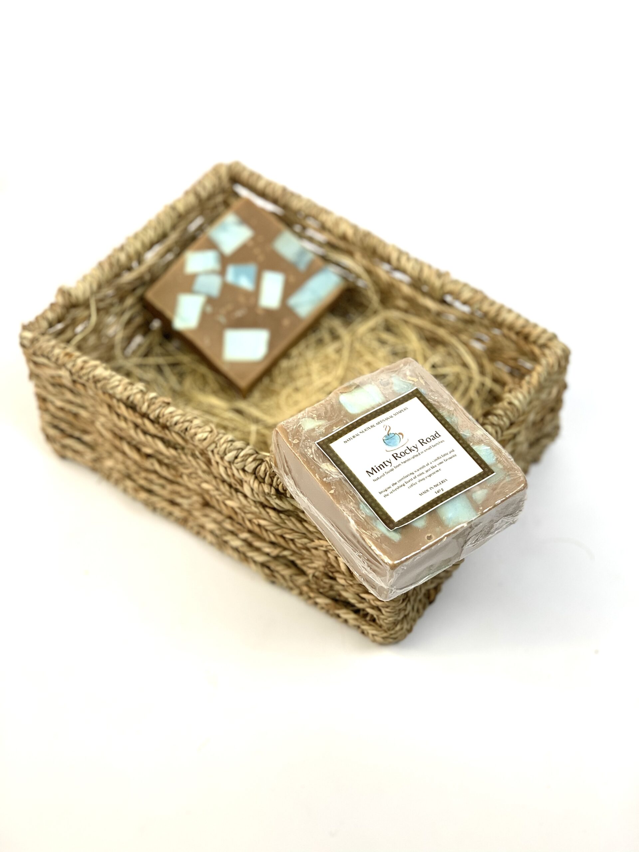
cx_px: 320
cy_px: 426
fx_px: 1280
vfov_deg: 36.8
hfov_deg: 28.0
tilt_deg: -49.2
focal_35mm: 52
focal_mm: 6
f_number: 2.4
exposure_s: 1/98
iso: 80
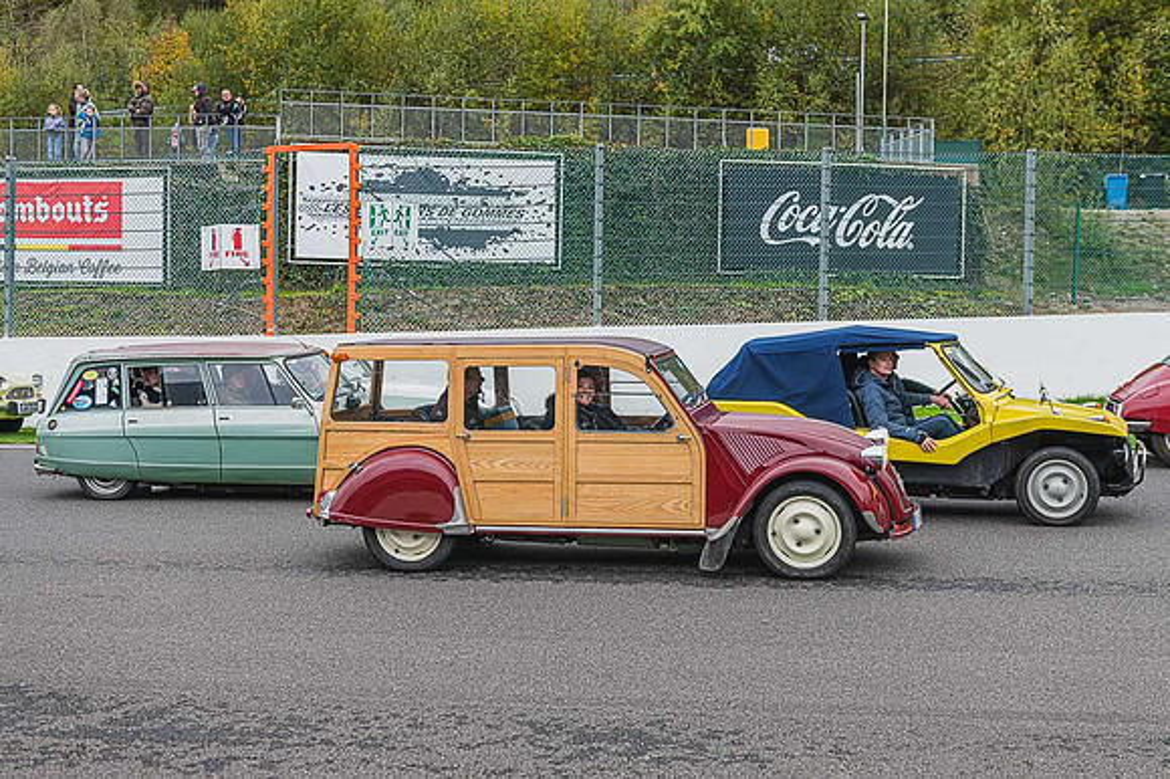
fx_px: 1624
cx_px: 585
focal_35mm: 50
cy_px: 390
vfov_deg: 27.0
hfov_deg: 39.6
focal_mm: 50
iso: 500
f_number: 5
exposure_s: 1/250
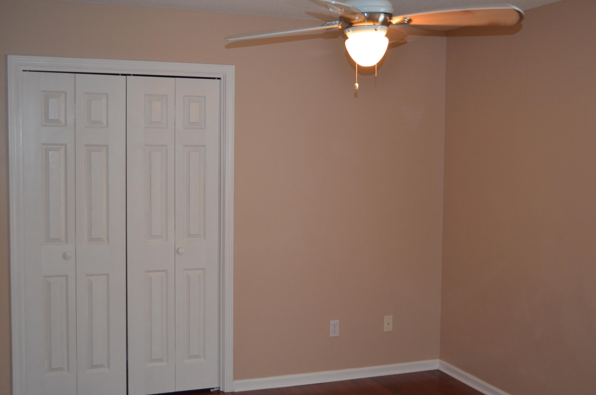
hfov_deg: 45.0
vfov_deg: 30.7
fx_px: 719
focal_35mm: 44
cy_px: 198
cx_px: 298
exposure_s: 1/60
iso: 900
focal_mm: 29
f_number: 4.5
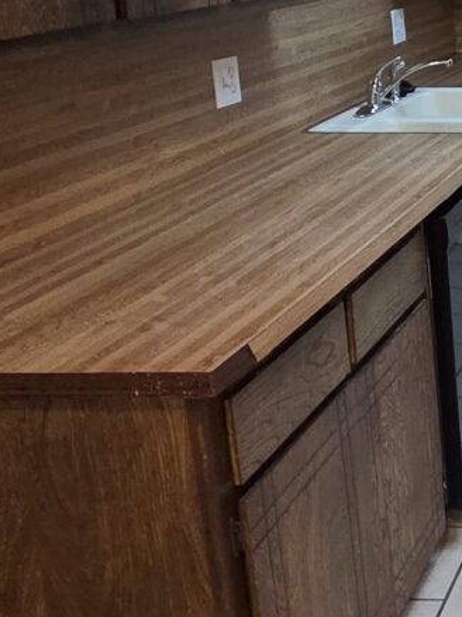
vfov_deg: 33.5
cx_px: 723
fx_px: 1015
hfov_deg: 21.0
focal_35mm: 57
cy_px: 201
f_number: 2.2
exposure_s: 1/60
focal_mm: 2.2
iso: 500
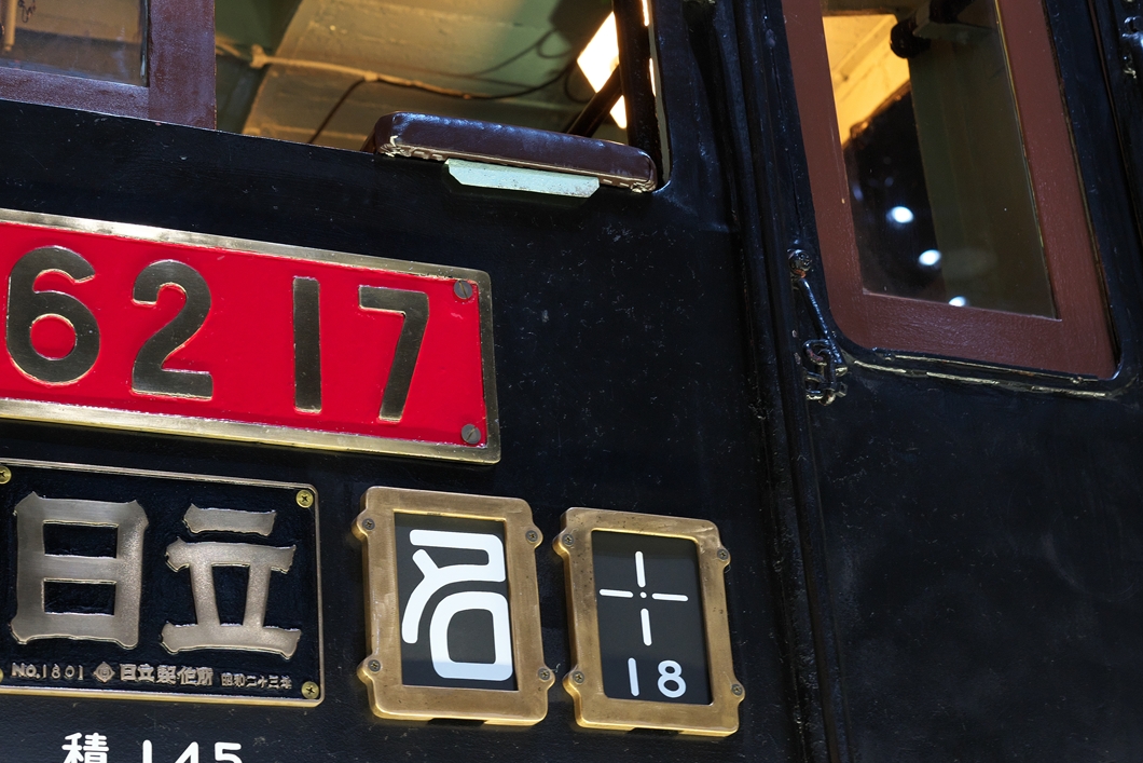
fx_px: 2127
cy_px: 227
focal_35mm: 67
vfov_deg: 20.2
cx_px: 410
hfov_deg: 29.9
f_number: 4
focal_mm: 37
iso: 1000
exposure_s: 1/8
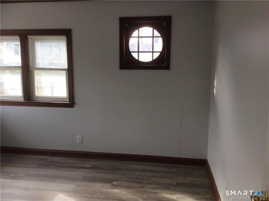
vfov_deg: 44.0
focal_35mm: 32
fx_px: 248
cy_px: 100
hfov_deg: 56.9
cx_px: 134
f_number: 2.4
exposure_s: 1/120
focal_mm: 3.3
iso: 50
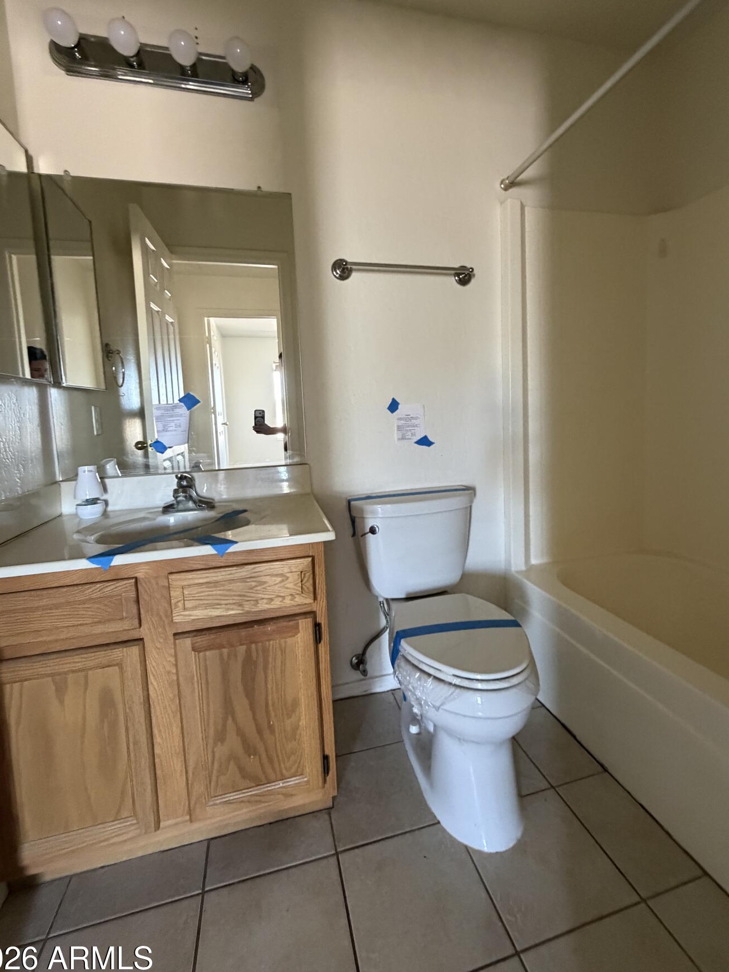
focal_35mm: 16
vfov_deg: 94.4
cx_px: 383
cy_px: 454
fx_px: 449
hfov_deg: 78.1
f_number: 2.2
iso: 640
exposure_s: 1/60
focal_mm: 2.22
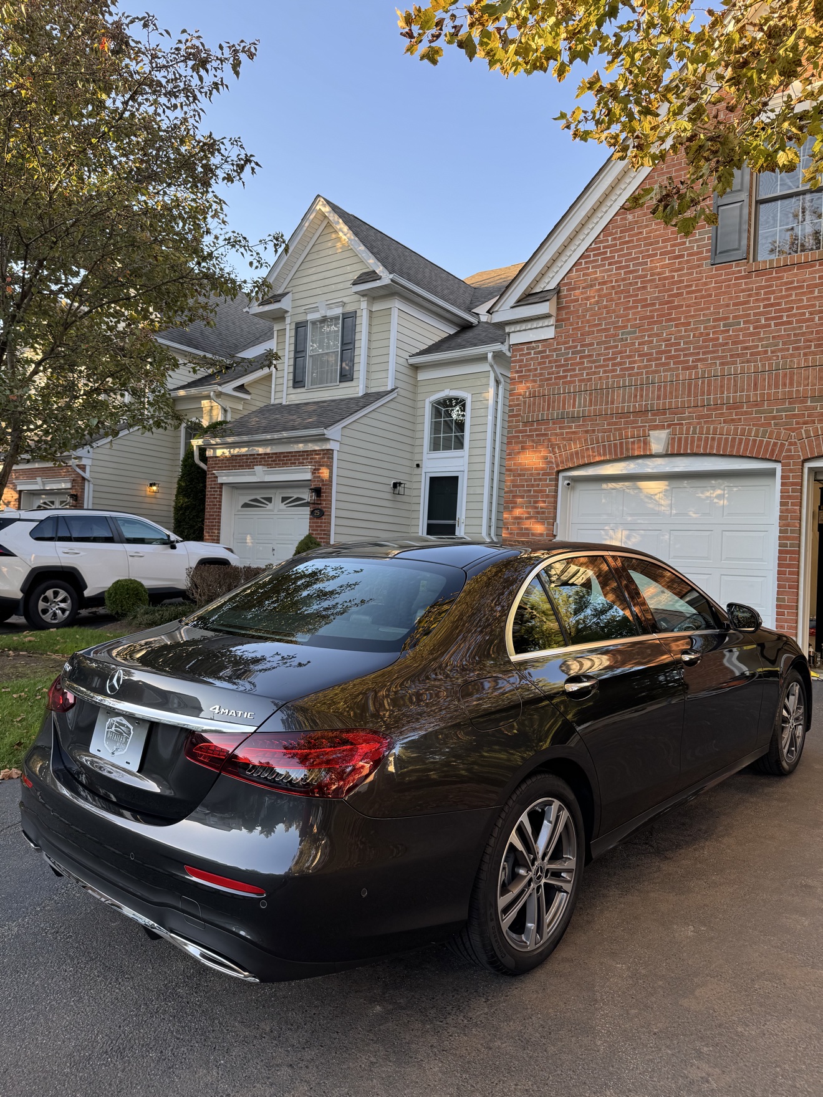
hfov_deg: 56.8
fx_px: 761
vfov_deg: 71.6
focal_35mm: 24
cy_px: 548
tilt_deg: +0.9
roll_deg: -1.5
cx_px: 412
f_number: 1.78
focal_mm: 6.76
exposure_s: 1/264
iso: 64
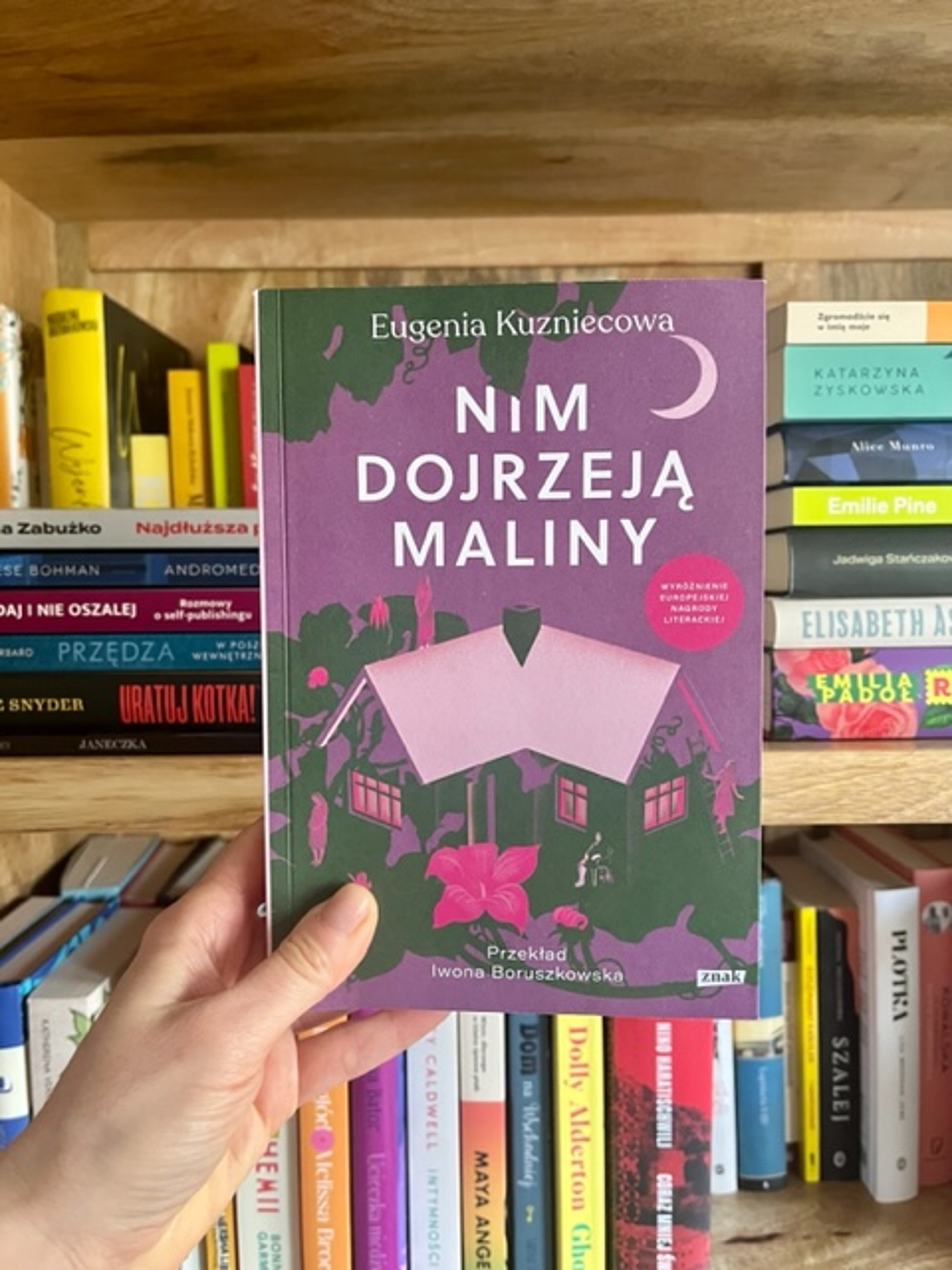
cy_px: 635
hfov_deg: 53.1
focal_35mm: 26
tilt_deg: -2.5
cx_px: 476
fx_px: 953
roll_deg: +1.7
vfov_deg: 67.3
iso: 320
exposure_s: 1/60
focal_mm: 5.1
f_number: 1.6
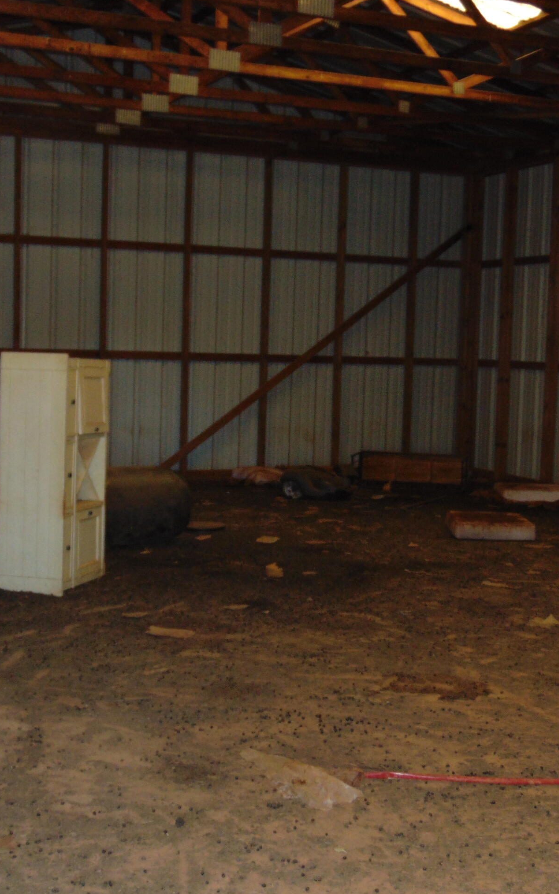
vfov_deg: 40.3
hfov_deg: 25.8
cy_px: 445
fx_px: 1219
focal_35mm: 50
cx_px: 299
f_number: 3.2
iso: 200
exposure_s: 1/50
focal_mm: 6.3
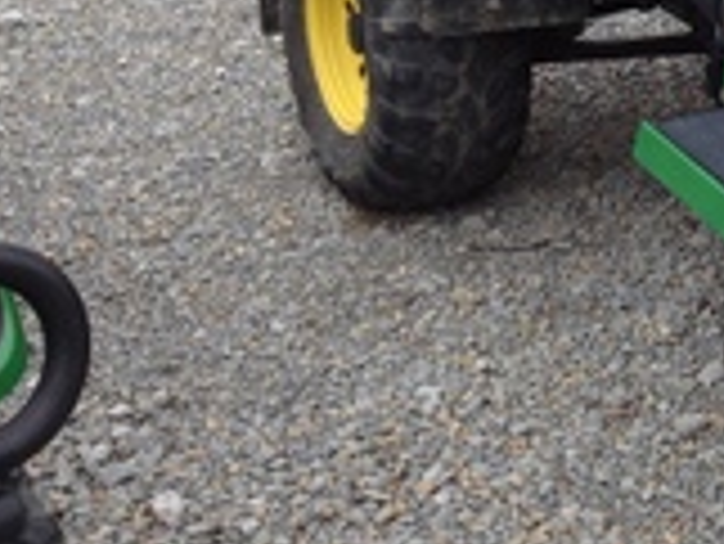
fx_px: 2470
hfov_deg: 15.5
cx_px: 1048
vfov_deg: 12.2
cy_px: -175
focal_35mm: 118
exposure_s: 1/325
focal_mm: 4.28
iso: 50
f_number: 2.4
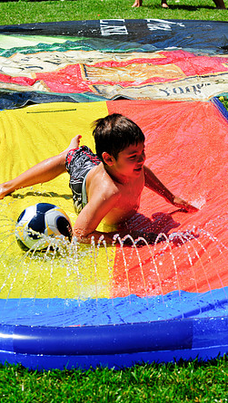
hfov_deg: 10.9
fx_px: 1191
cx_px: 127
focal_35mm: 111
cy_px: 202
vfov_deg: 19.3
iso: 200
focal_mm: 70
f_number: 7.1
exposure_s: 1/800
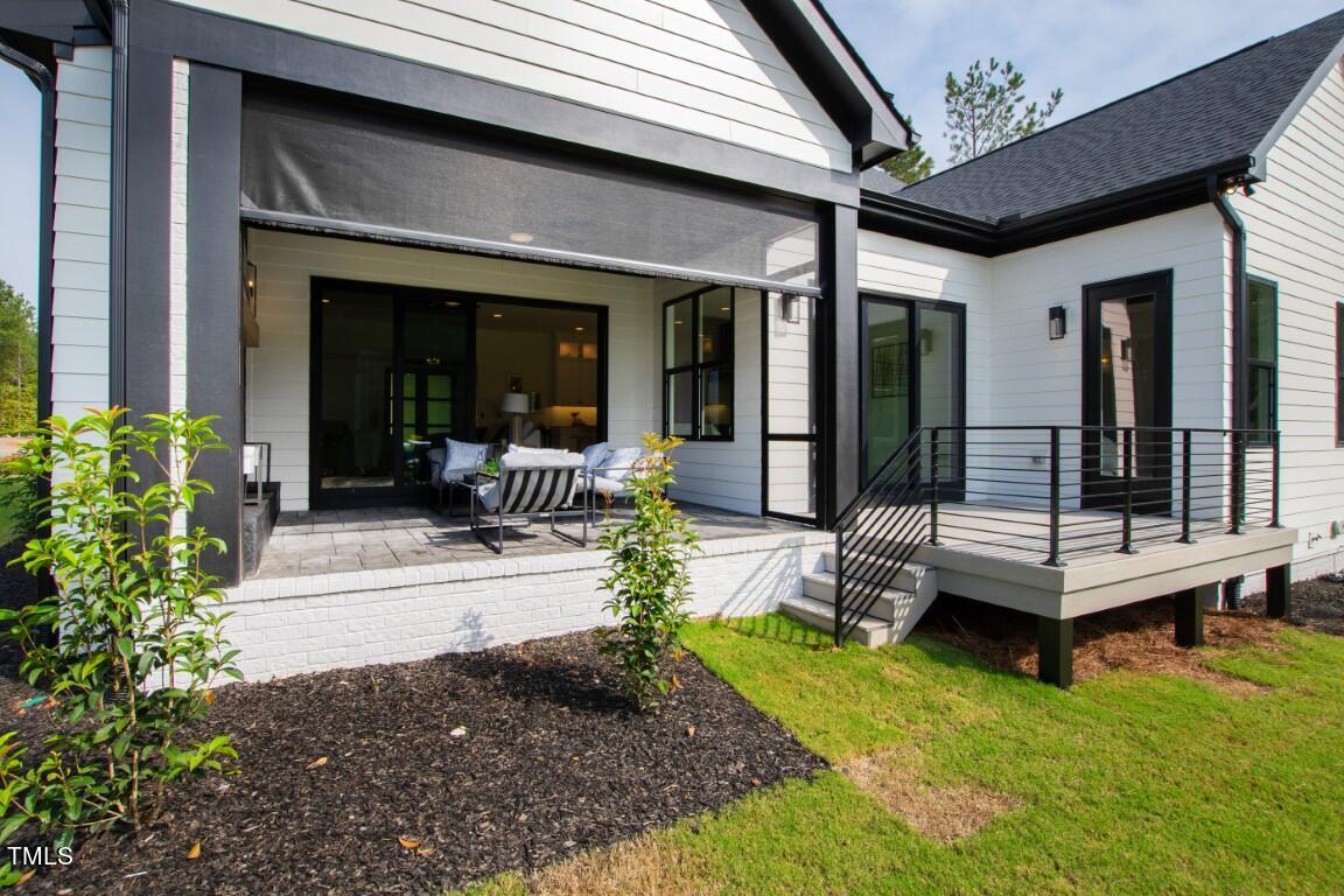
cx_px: 672
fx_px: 616
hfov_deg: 95.0
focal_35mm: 16
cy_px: 448
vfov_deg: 72.1
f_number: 9
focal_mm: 11
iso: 100
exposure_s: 1/125
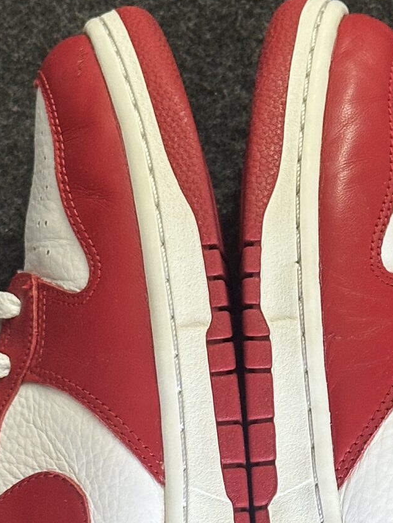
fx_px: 2239
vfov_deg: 13.1
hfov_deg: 10.0
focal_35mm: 148
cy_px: 536
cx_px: 270
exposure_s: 1/50
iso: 125
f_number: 1.78
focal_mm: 6.86
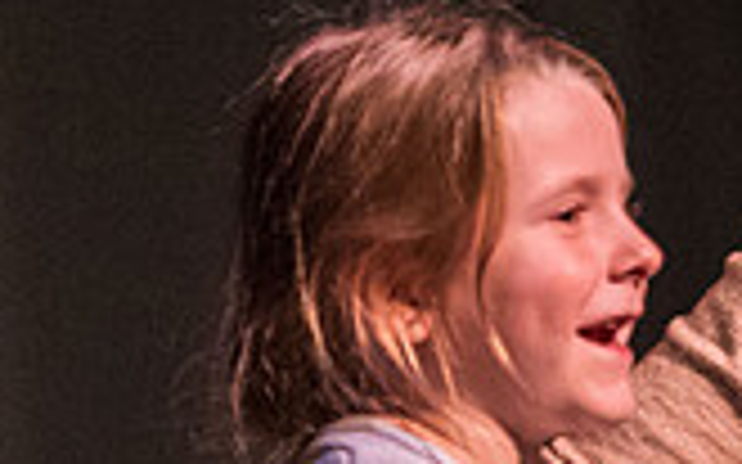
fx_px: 12857
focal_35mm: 636
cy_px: 541
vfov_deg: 2.1
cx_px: 946
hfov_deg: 3.3
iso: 6400
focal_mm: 139
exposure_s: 1/200
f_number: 4
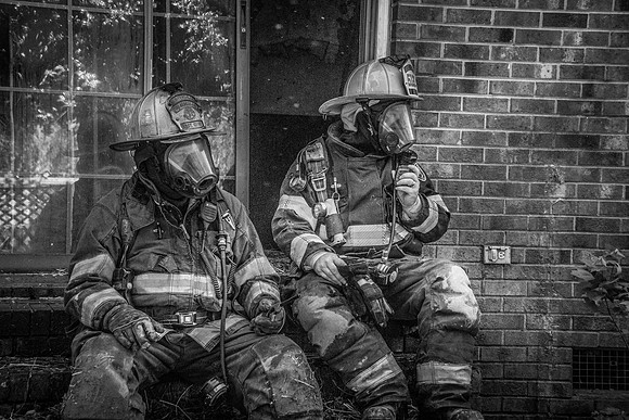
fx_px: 1363
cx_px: 314
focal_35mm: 78
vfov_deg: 17.5
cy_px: 210
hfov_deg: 26.0
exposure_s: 1/1000
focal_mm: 52
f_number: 9
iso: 16000
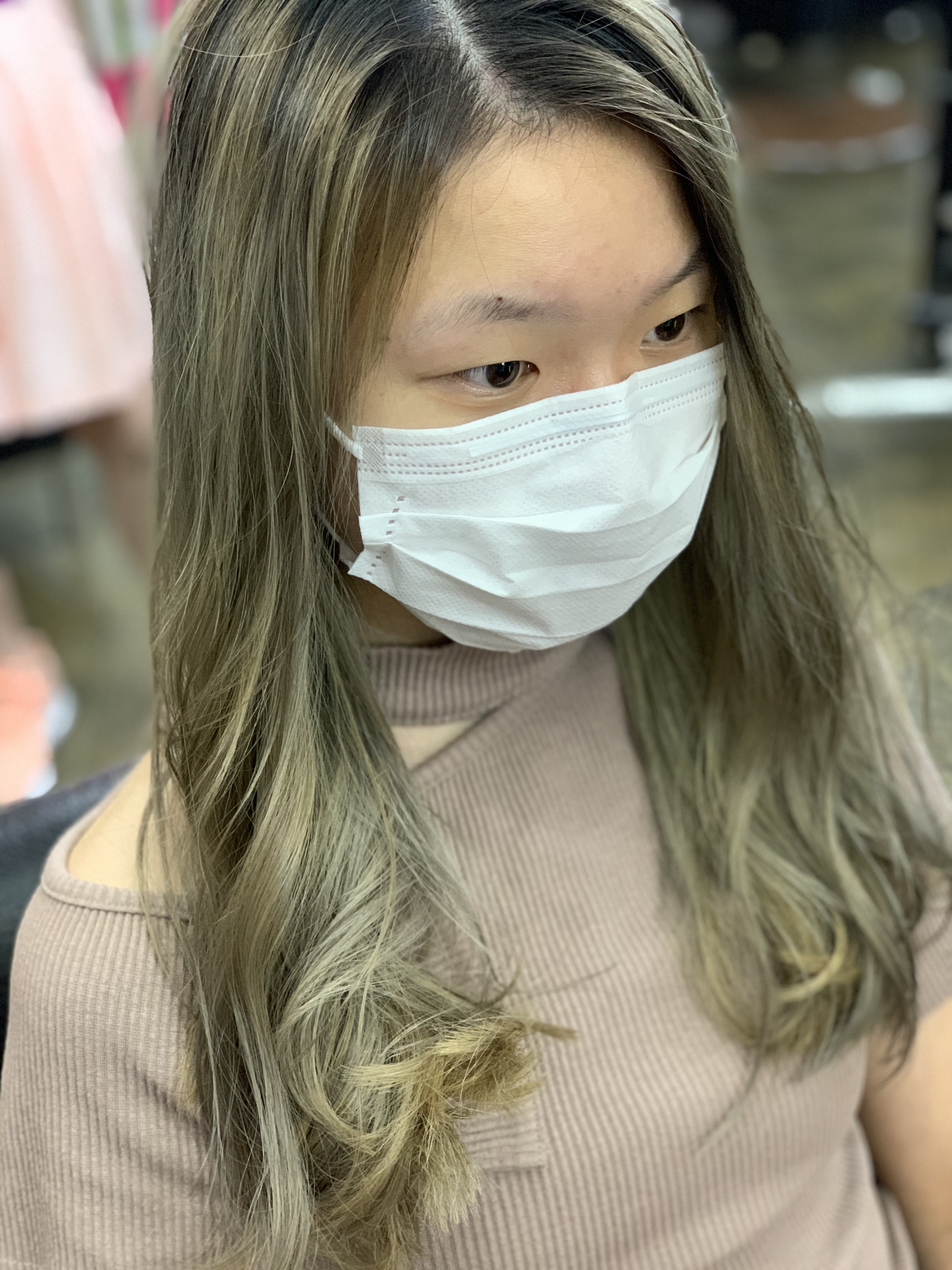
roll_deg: +3.8
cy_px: 635
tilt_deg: -30.3
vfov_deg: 36.8
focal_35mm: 52
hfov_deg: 28.0
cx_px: 476
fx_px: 1907
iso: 200
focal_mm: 6
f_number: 2.4
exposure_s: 1/50
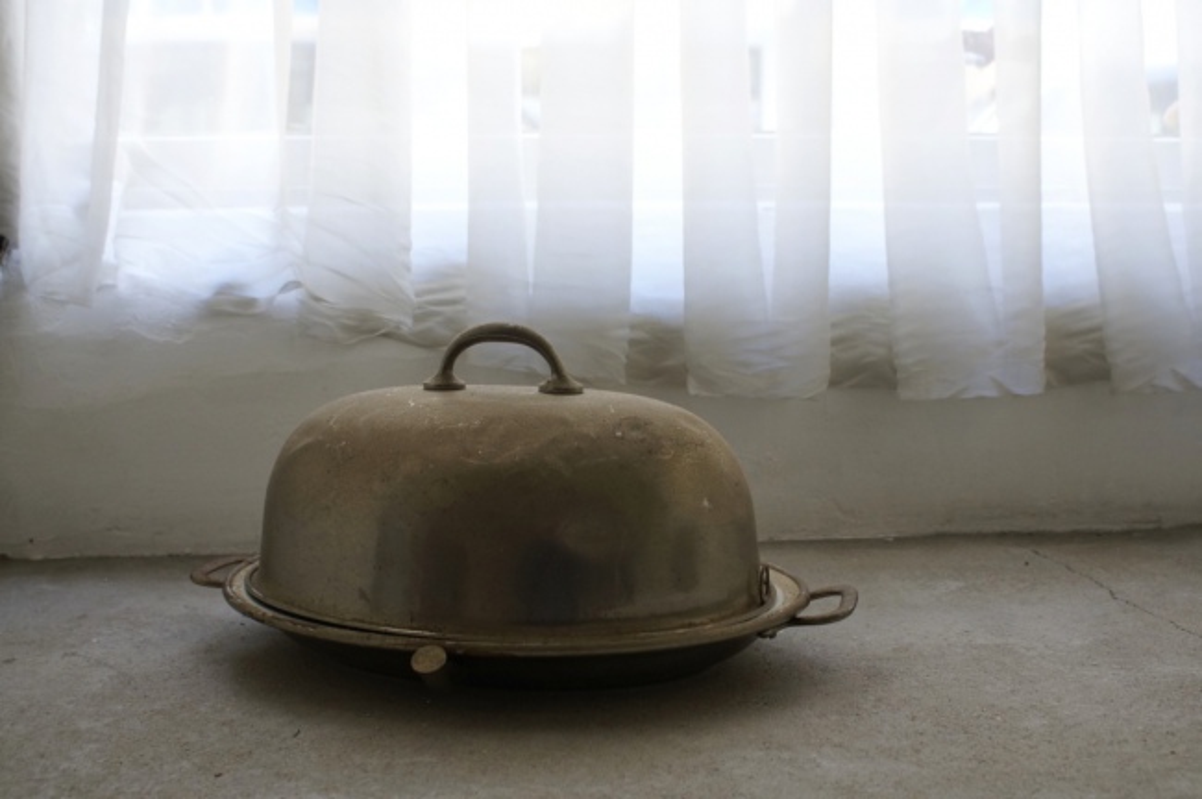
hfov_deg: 49.6
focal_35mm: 39
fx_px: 1301
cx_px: 601
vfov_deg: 34.1
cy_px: 400
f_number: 4.5
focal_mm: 26
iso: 500
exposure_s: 1/60
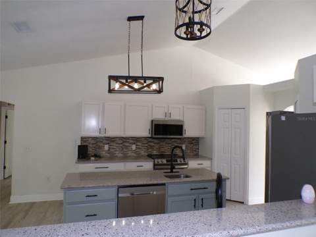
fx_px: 219
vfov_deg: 56.8
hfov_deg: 71.6
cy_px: 118
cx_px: 158
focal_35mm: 24
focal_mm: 4.3
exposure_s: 1/34
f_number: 3
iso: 200
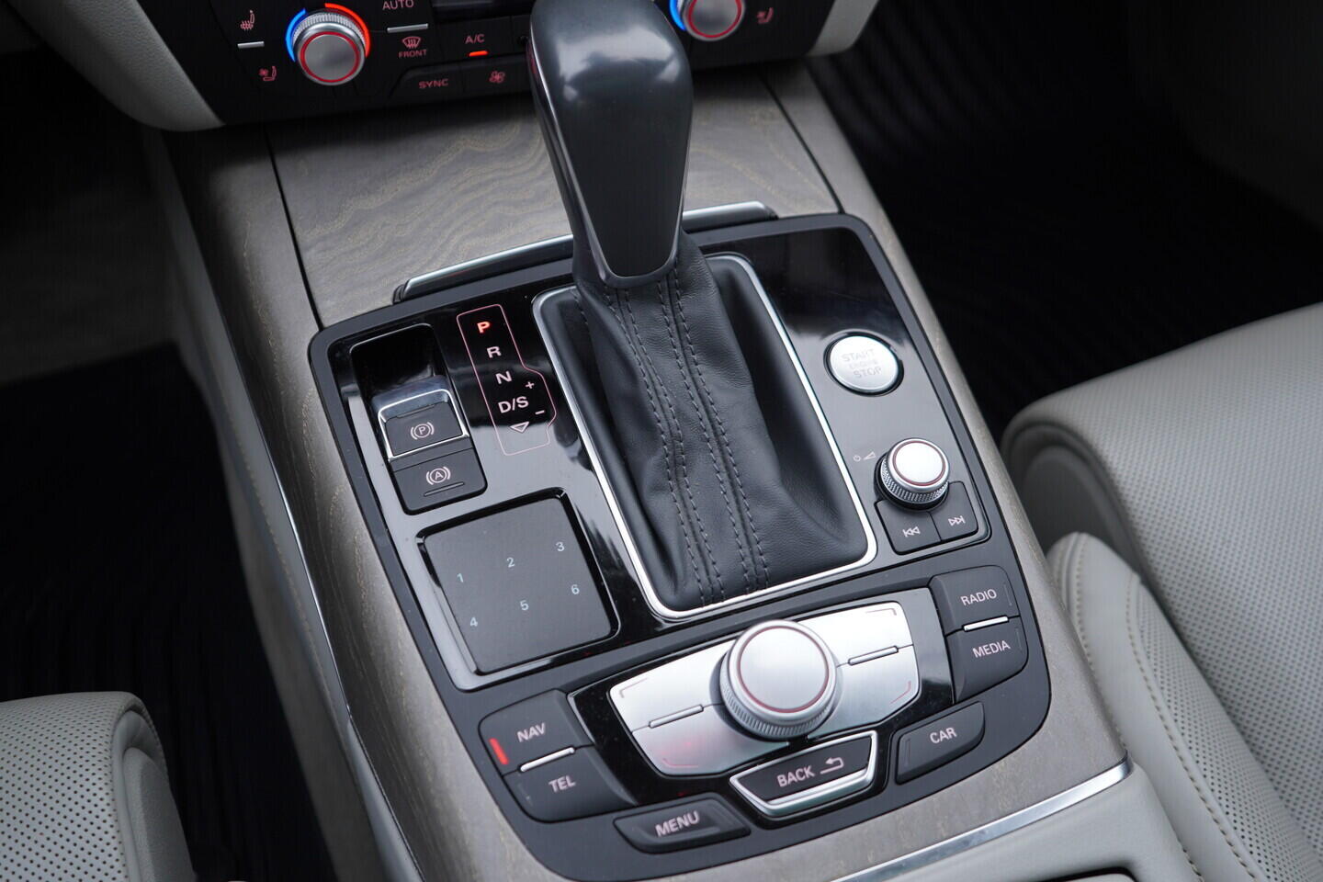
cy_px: 441
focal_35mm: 36
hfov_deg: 53.1
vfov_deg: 36.9
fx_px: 1323
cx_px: 662
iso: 125
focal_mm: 24
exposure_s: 1/40
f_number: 2.8
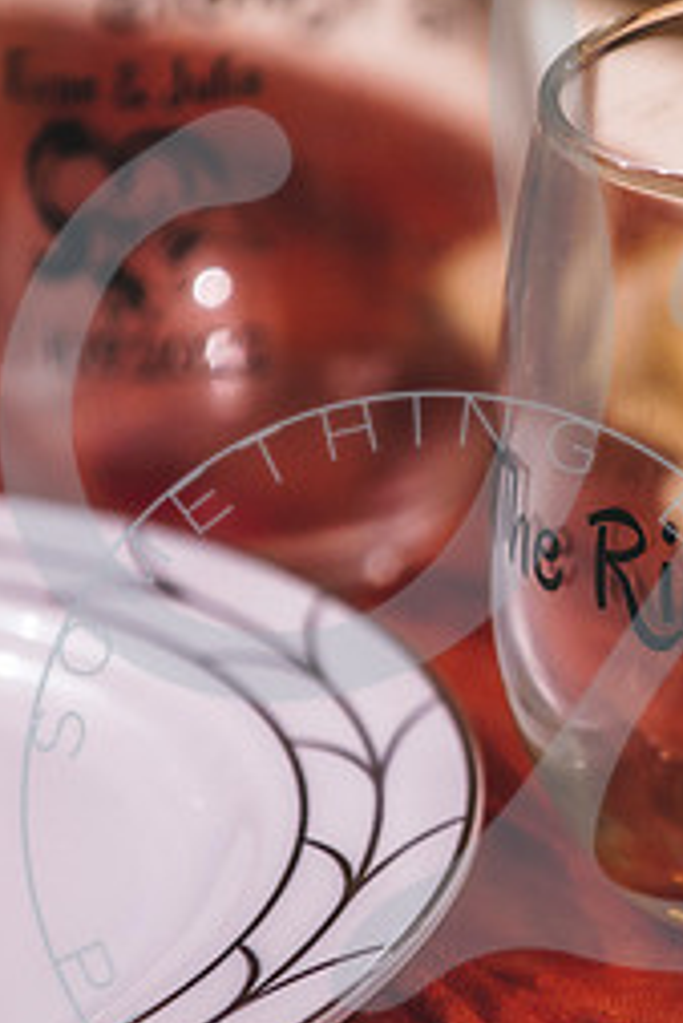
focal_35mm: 459
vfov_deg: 4.5
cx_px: 639
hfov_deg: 3.0
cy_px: 467
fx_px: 13044
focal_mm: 200
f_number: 5.6
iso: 800
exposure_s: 1/100
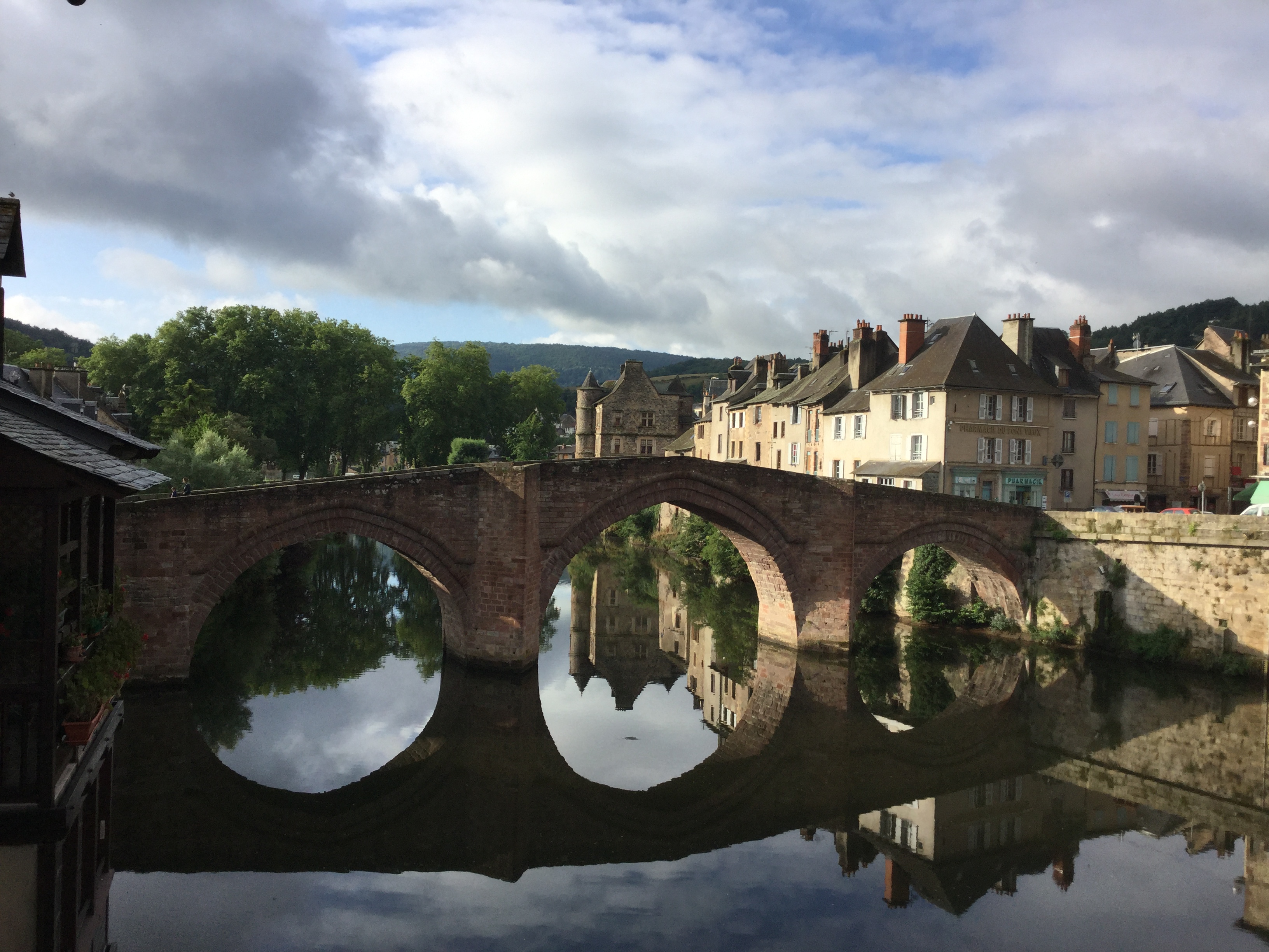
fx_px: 1136
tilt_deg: -1.9
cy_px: 476
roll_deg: -1.8
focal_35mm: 31
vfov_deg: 45.4
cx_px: 634
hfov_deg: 58.4
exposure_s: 1/947
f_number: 2.4
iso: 25
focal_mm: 3.3
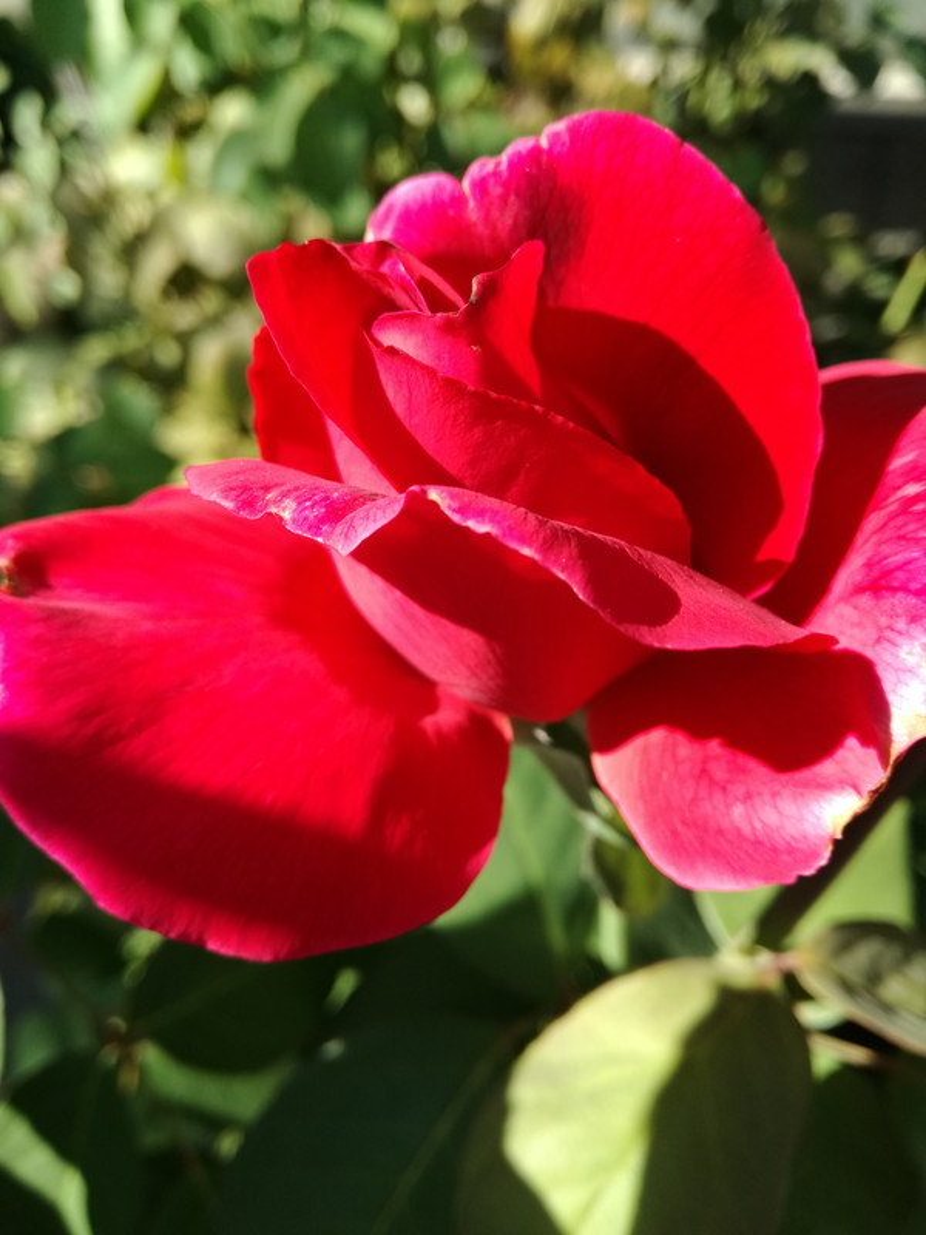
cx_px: 463
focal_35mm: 27
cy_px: 618
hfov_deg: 51.4
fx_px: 963
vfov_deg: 65.3
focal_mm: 3.79
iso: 50
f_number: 2
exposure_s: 1/380
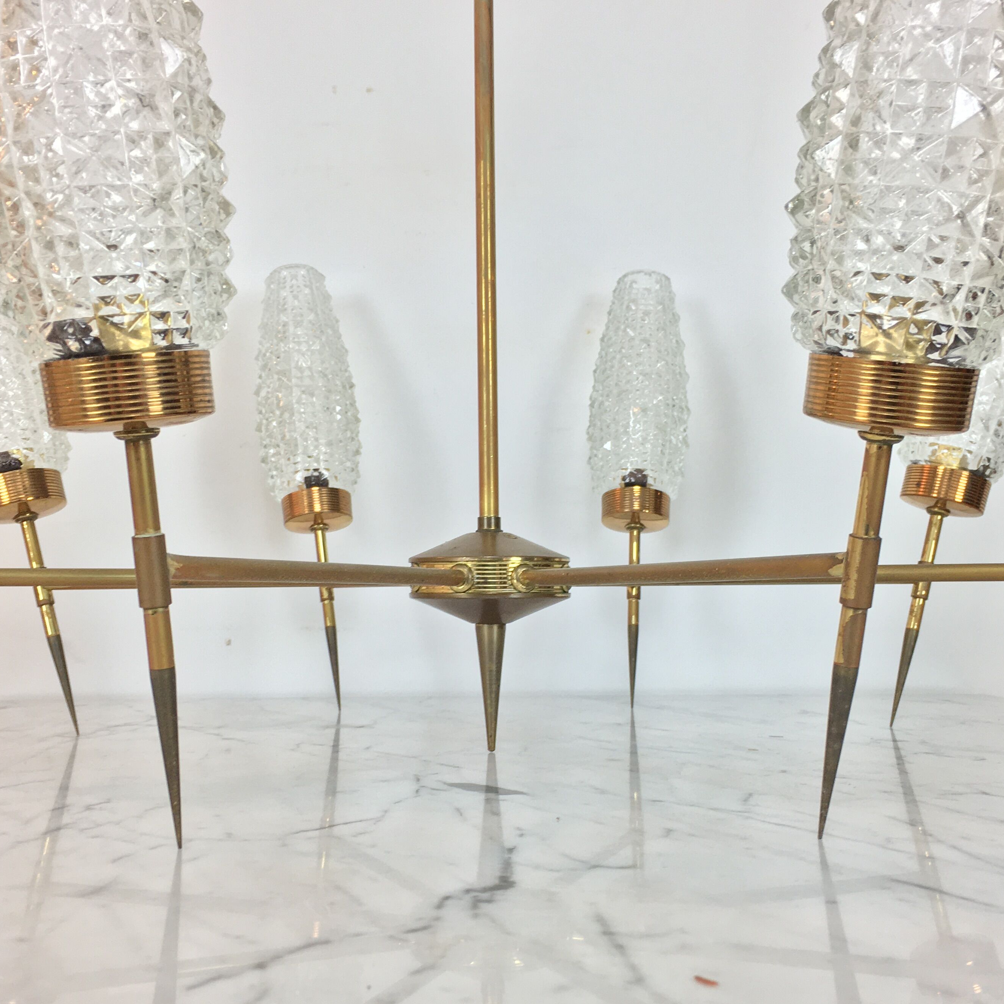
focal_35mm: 39
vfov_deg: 42.8
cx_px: 506
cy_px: 548
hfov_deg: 42.8
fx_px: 1280
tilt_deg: +1.9
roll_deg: +0.3
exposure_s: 1/33
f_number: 2.2
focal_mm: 4.15
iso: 25
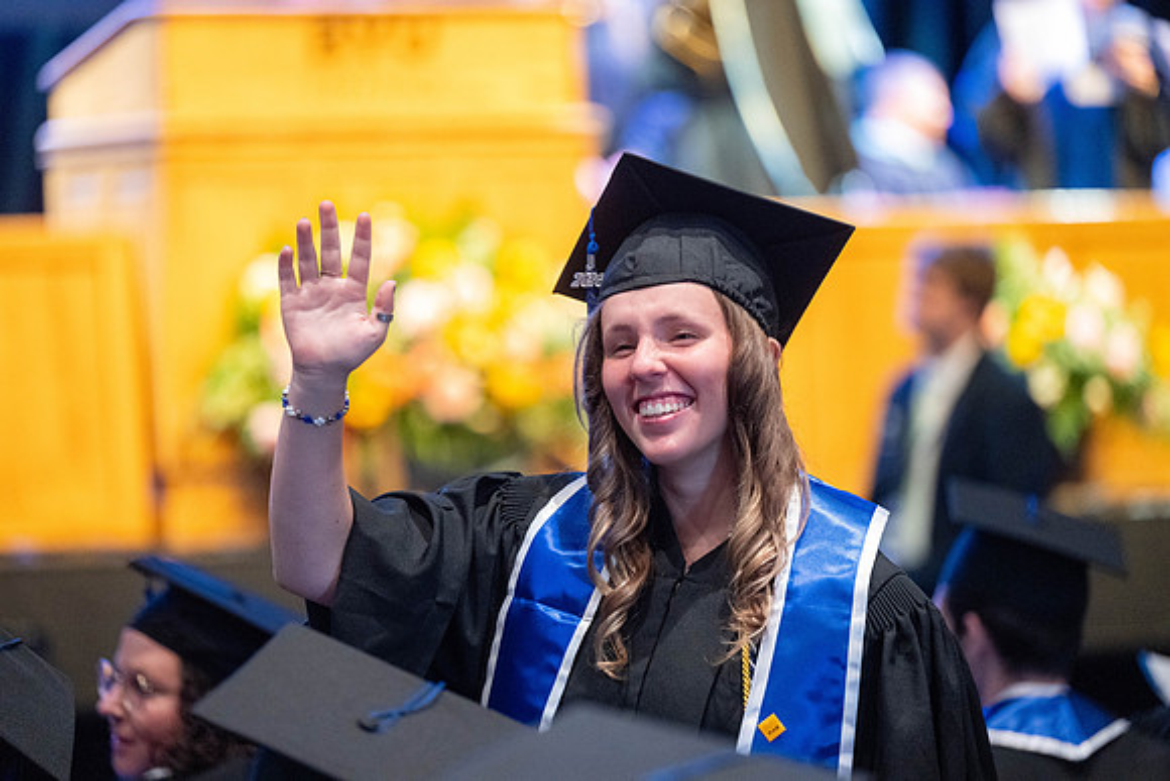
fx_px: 5364
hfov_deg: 12.4
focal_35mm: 165
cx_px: 585
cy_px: 390
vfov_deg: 8.3
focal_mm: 165
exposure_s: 1/125
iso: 6400
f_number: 2.8
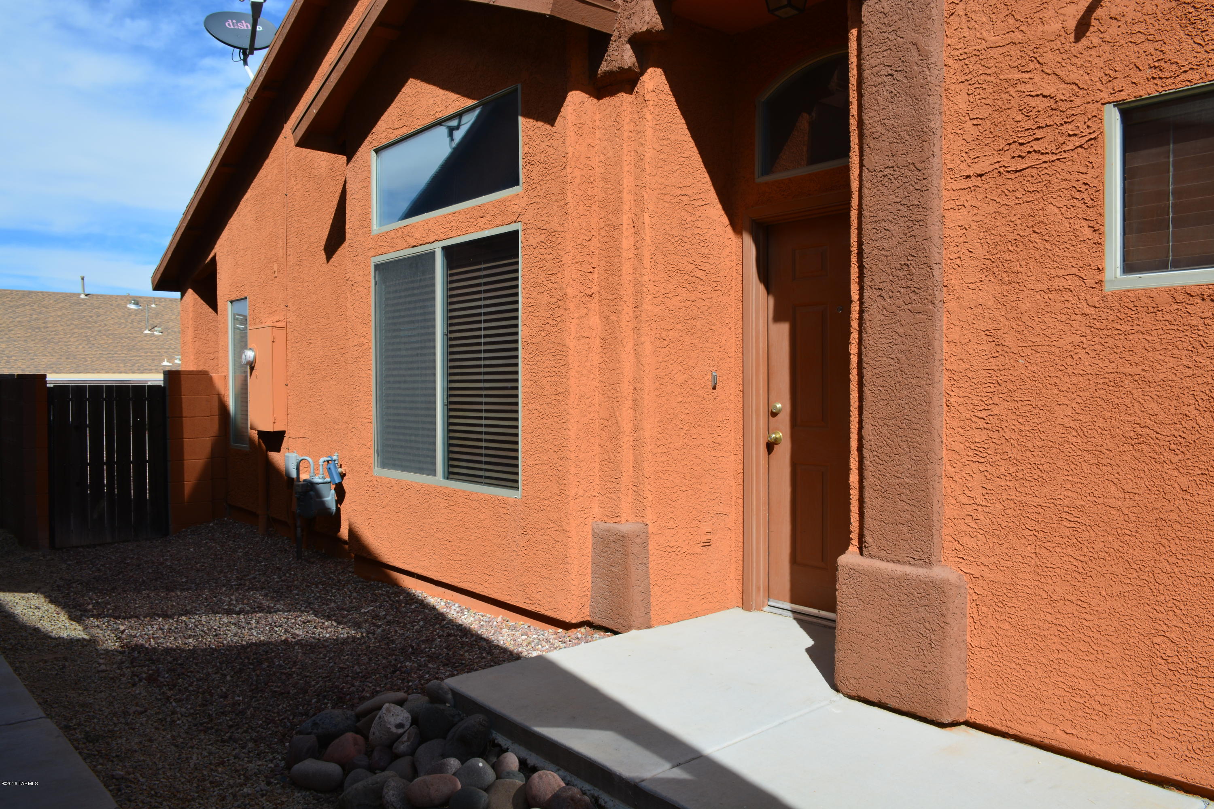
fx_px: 910
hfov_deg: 67.4
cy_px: 404
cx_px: 607
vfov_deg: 47.9
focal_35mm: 27
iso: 100
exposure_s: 1/125
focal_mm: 18
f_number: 11
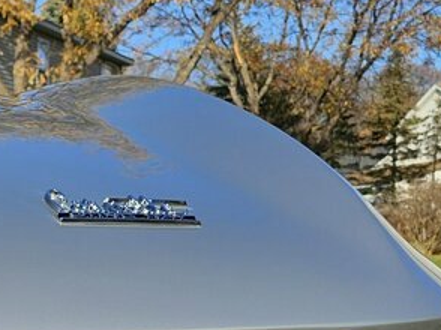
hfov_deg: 17.0
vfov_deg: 15.3
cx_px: -369
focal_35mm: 94
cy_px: 350
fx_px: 1197
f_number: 1.7
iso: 16
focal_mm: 6.3
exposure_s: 1/1339
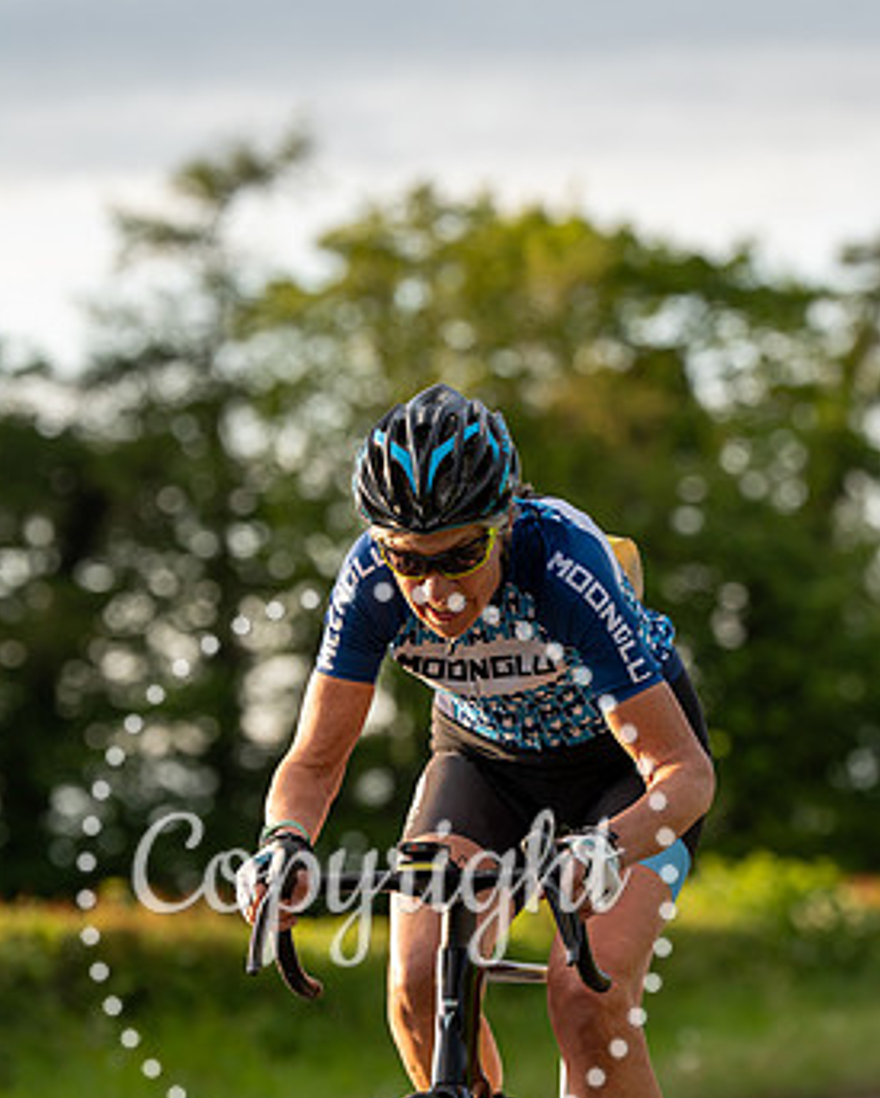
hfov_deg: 8.3
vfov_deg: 10.3
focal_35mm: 187
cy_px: 611
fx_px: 6080
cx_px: 438
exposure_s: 1/1000
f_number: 4
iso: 400
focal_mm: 152
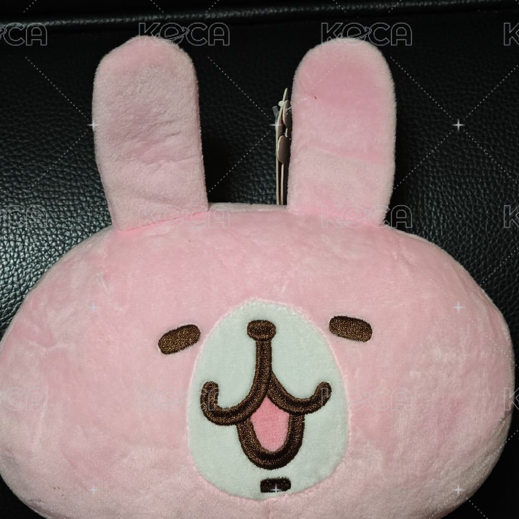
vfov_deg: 14.9
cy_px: 429
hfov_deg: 15.0
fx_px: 1968
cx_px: 276
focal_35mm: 116
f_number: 1.8
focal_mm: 11.5
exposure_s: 1/120
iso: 500
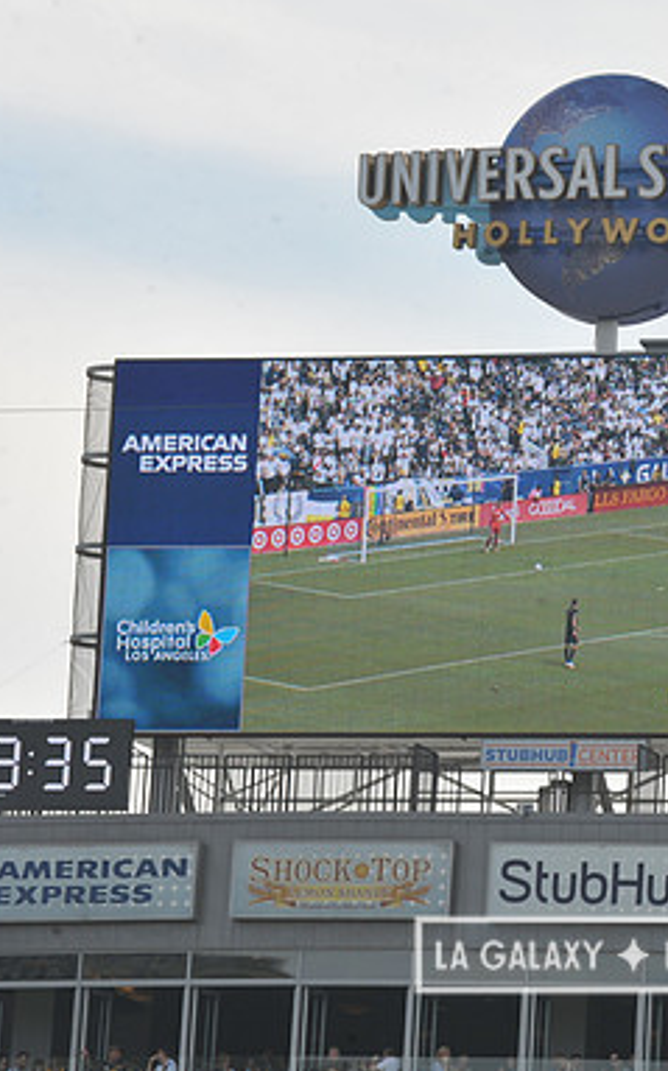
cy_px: 534
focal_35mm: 270
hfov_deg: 4.9
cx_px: 612
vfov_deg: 7.8
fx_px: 7874
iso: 320
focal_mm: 175
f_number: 11
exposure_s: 1/500
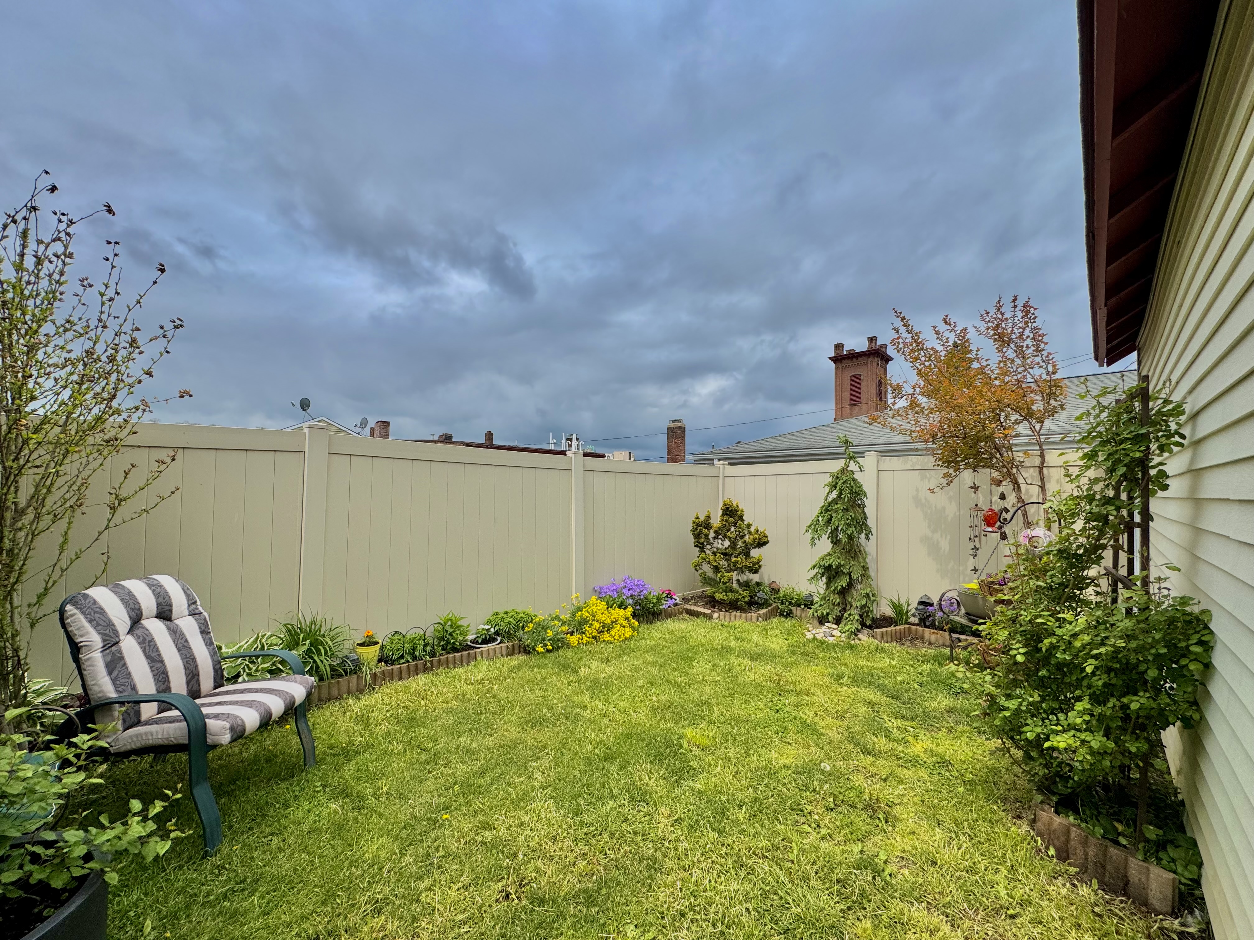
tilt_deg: +2.4
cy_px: 470
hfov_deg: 102.1
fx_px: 507
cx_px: 627
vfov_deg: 85.7
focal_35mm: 14
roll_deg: +0.1
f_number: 2.2
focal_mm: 2.22
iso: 50
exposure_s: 1/3390
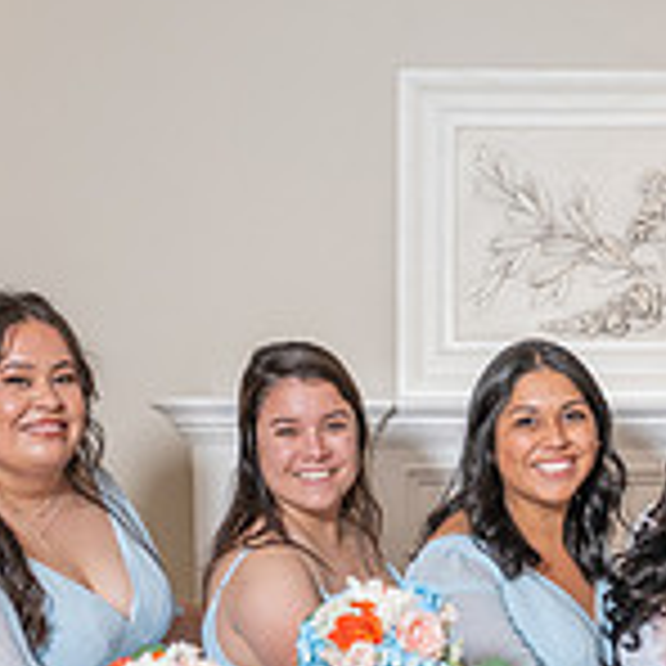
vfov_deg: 15.2
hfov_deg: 15.5
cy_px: 811
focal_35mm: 110
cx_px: 674
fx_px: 2394
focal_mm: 31
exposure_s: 1/160
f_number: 4.5
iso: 640
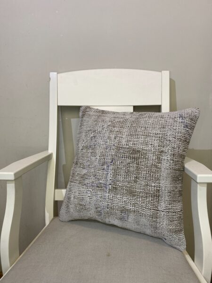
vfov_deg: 67.3
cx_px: 106
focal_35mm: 26
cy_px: 142
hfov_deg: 53.1
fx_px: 212
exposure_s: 1/121
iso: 125
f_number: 1.8
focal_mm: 4.25
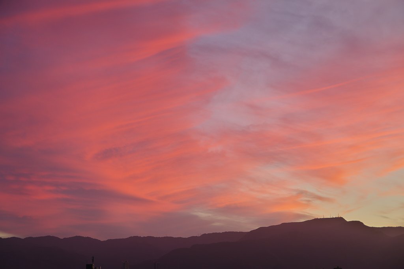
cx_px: 202
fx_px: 891
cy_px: 134
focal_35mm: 80
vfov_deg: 17.1
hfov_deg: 25.5
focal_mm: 53
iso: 100
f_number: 4.5
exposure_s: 1/20
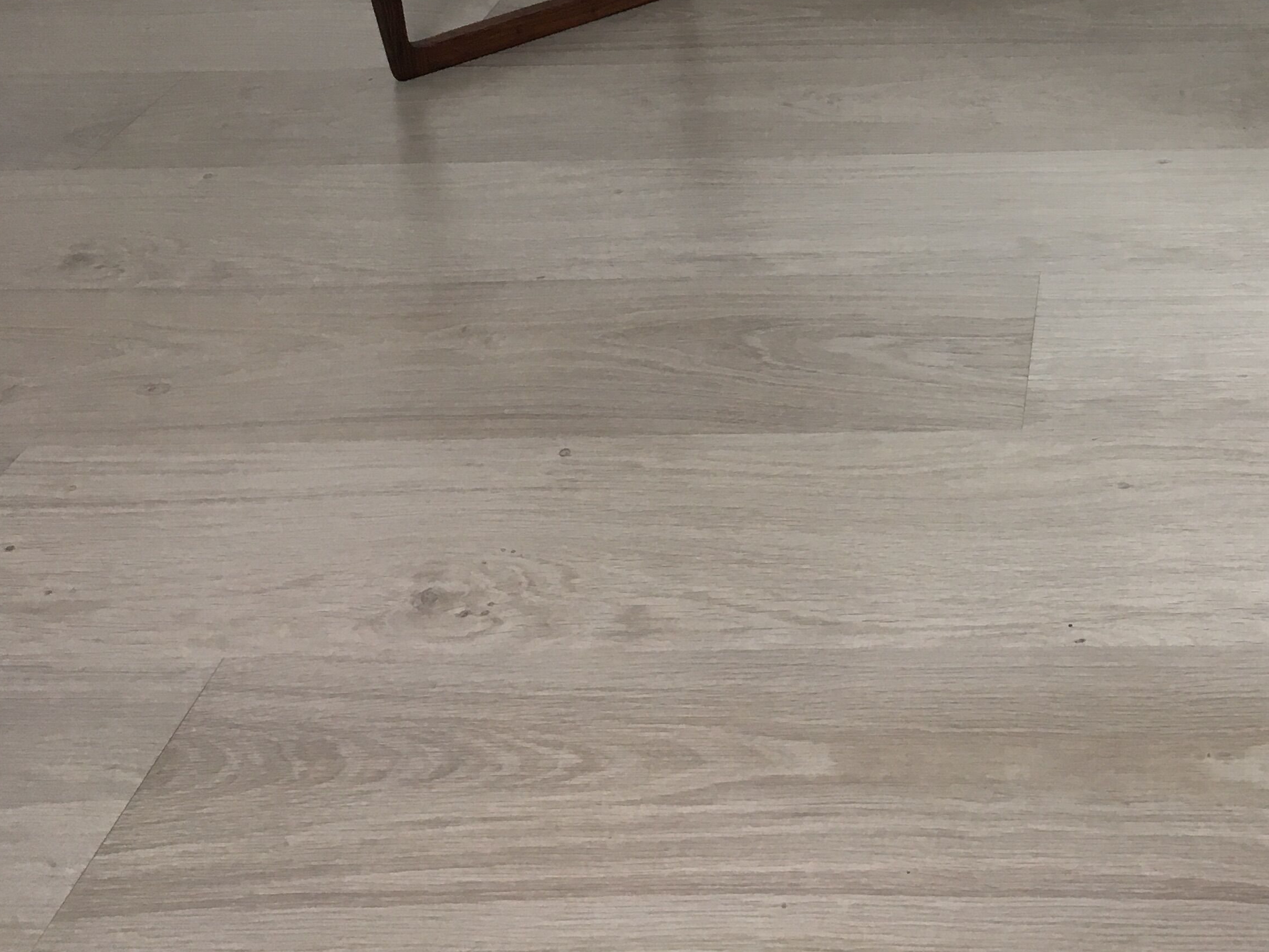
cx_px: 1101
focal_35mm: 51
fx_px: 1870
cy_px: 121
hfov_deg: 35.6
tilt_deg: -24.9
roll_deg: +2.2
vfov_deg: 27.7
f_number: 2.2
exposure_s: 1/33
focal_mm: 4.15
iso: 25
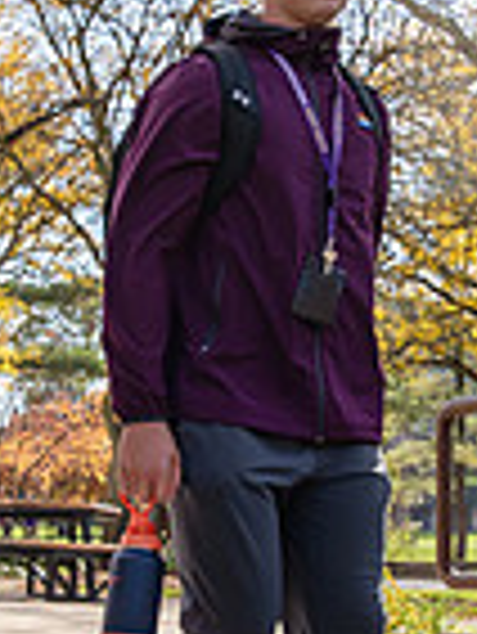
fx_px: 1890
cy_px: 366
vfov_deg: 19.0
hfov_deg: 14.4
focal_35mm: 103
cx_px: 266
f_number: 7.1
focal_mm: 26
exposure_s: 1/320
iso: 250
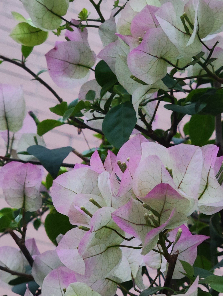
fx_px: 548
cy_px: 146
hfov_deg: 22.9
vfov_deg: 30.2
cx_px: 136
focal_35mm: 64
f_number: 1.9
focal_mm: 7.1
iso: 1644
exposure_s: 1/200
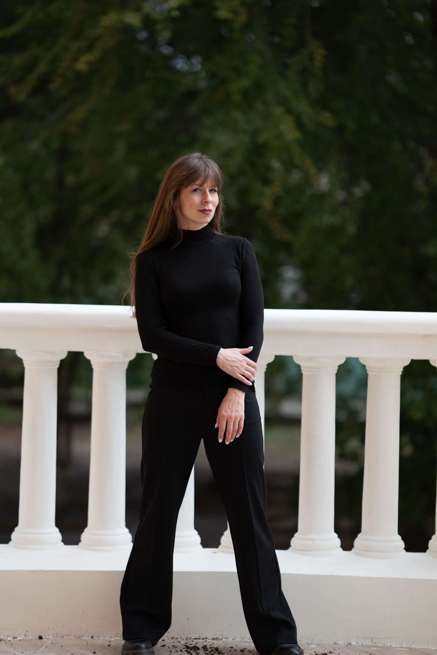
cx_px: 194
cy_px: 335
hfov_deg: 14.4
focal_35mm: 95
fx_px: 1729
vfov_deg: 21.5
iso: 90
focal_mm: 85
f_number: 1.8
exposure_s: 1/2500
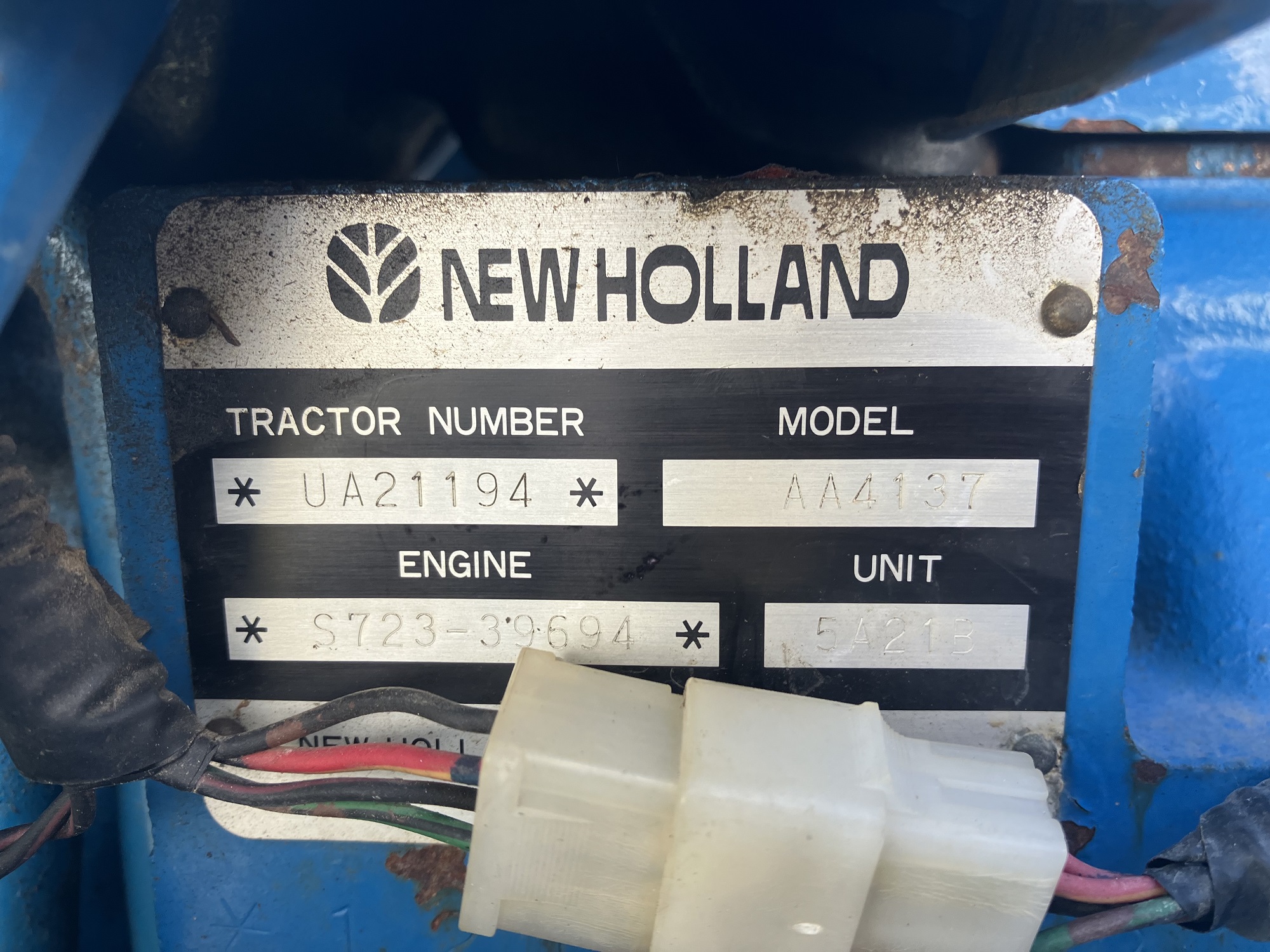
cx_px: 635
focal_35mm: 28
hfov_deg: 63.4
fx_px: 1027
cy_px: 476
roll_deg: +3.0
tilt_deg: -11.5
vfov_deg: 49.7
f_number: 1.8
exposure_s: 1/121
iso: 32
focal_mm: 3.99
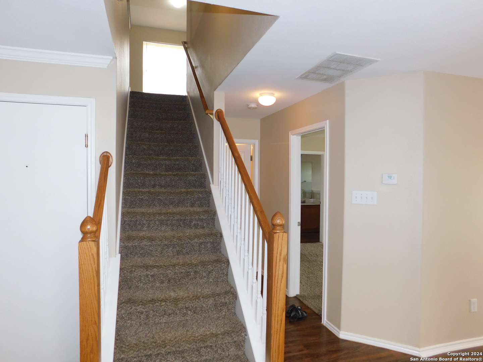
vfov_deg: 58.9
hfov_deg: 73.9
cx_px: 242
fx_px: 321
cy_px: 181
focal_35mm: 23
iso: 200
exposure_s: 1/30
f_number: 3
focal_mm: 4
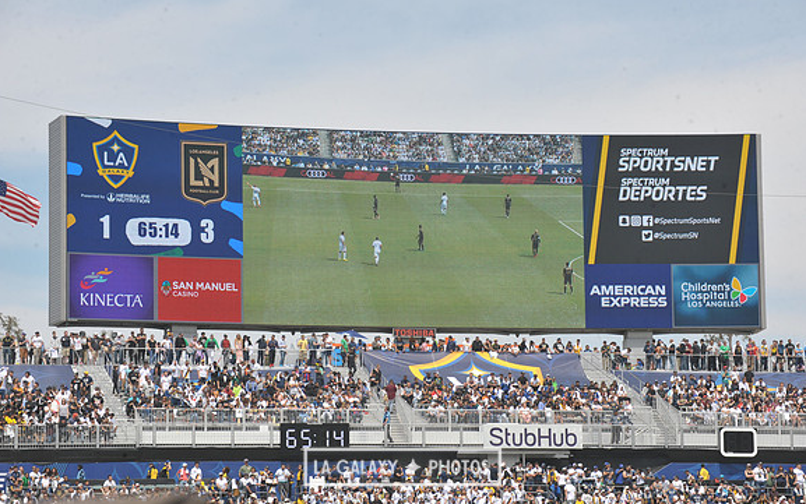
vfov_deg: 9.9
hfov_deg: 15.7
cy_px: 257
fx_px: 2922
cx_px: 402
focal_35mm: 133
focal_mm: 130
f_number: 11
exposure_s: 1/500
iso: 320
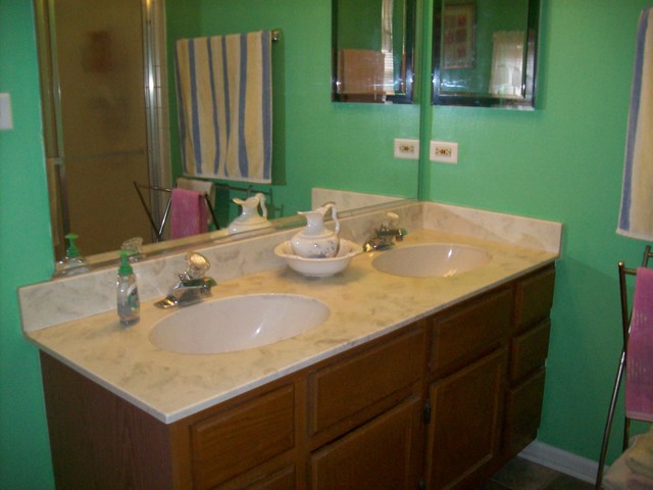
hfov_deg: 51.4
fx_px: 679
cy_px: 245
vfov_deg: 39.7
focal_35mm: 36
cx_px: 326
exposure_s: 1/64
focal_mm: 6
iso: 200
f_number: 2.7
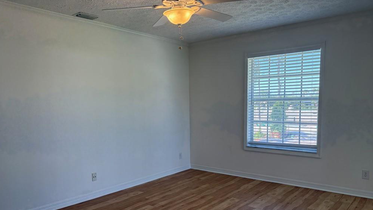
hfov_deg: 66.1
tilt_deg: -4.4
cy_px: 130
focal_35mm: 29
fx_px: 287
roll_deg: +0.9
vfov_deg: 40.0
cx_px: 188
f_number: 1.6
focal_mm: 5.96
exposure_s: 1/240
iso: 80
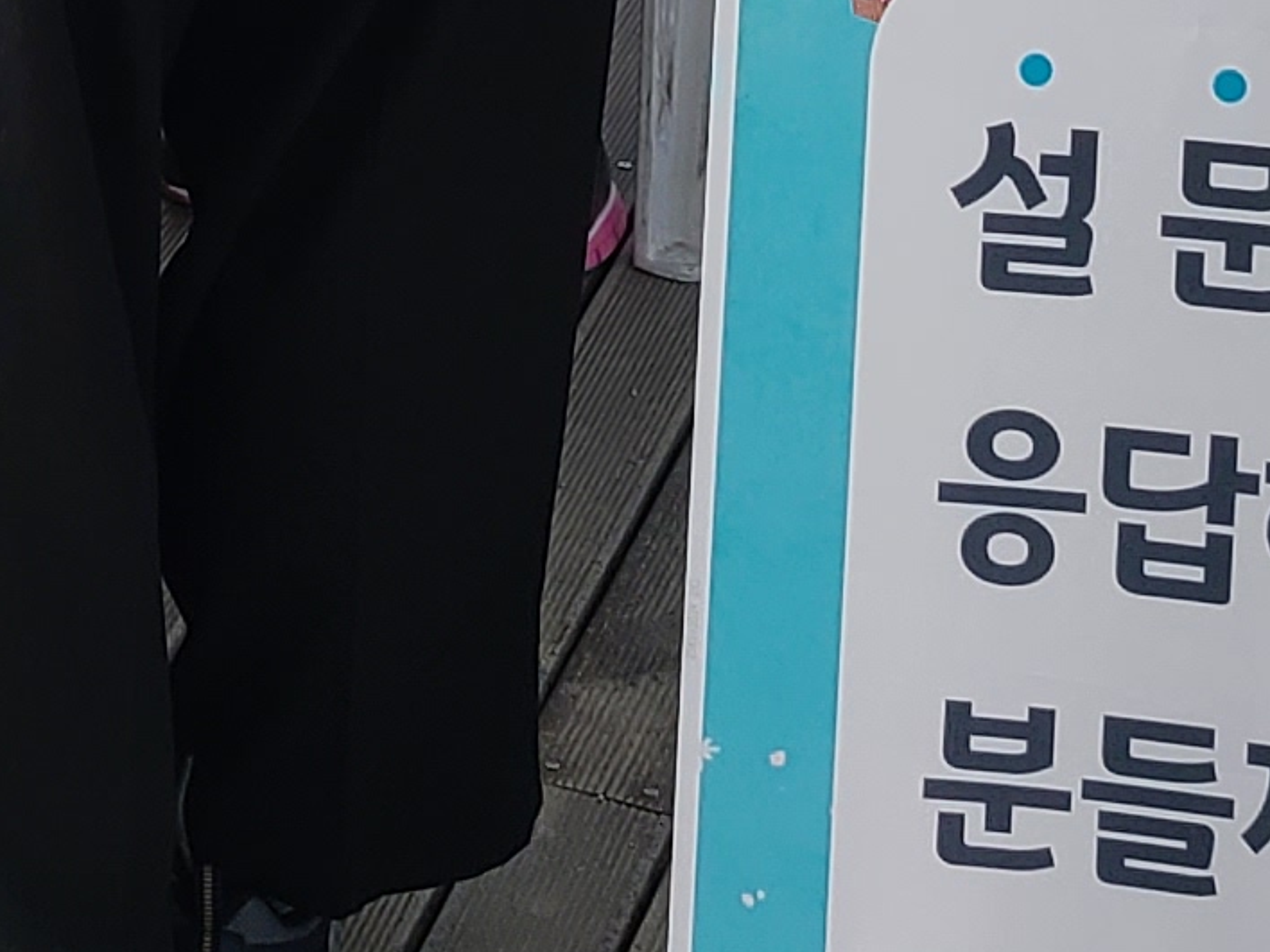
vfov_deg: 9.1
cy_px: -1307
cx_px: -552
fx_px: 5430
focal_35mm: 148
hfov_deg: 12.7
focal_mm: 5.4
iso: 40
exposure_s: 1/2391
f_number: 1.8
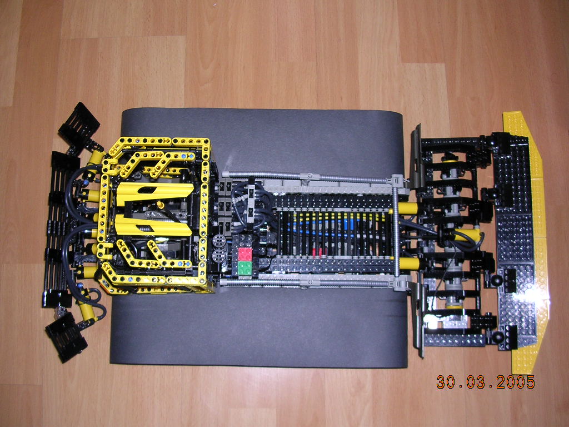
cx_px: 284
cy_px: 214
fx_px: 625
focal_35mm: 38
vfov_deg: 37.7
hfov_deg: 49.0
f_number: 2.8
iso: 100
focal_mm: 5.8
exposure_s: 1/60.1
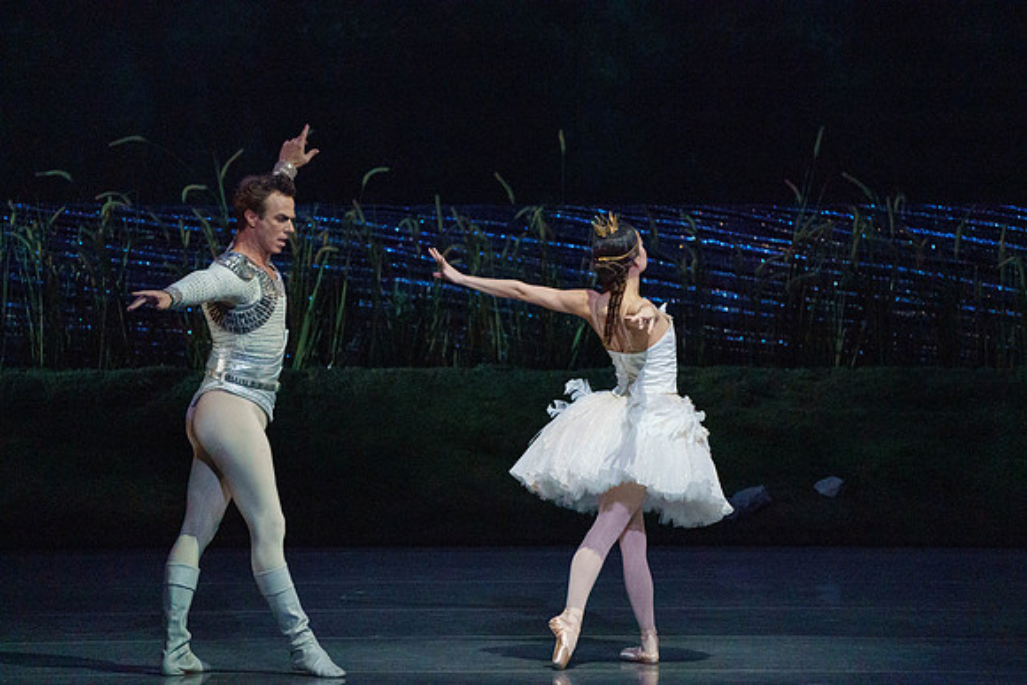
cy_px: 342
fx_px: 11413
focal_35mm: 400
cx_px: 514
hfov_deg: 5.2
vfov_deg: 3.4
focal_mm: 400
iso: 8000
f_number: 5.6
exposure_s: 1/320
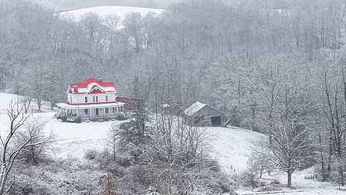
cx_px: 162
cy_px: 118
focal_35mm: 167
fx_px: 1532
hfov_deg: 12.9
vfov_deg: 7.3
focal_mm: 82
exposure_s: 1/125
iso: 360
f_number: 8
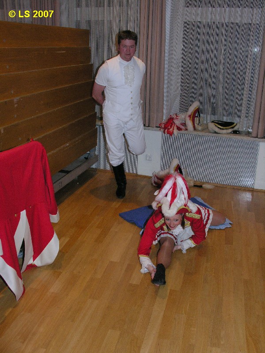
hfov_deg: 40.7
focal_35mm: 35
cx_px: 132
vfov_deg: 52.6
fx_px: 357
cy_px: 176
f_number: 4
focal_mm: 8.9
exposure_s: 1/60.1
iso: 200
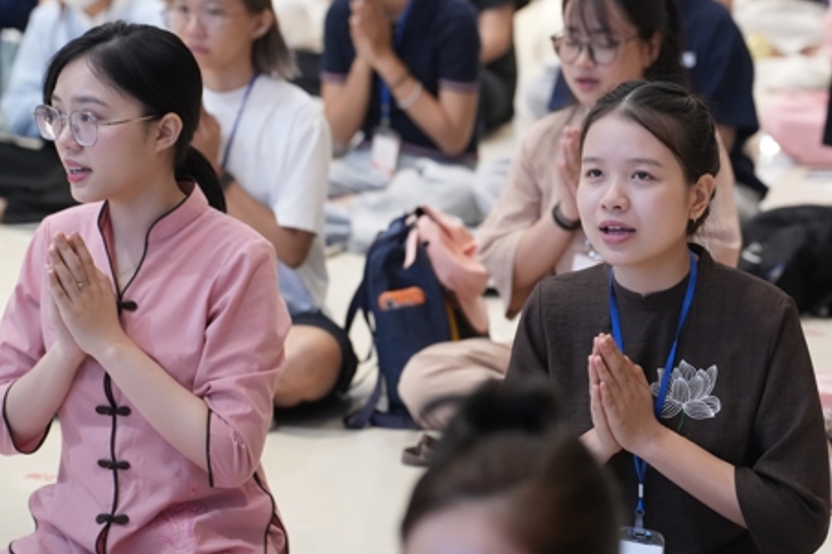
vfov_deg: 9.1
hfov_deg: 13.6
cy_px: 165
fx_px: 3488
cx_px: 589
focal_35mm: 151
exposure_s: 1/200
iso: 6400
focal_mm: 105
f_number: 4
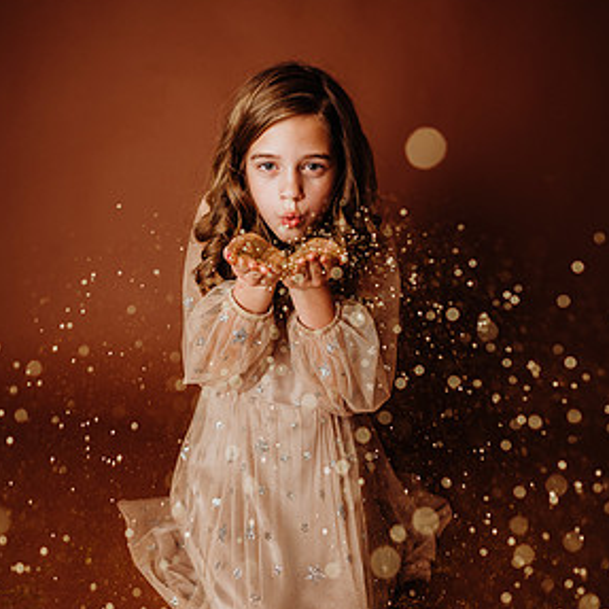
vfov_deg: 51.1
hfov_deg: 51.1
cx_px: 308
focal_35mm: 32
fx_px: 637
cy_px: 327
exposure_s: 1/160
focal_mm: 24
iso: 100
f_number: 2.5
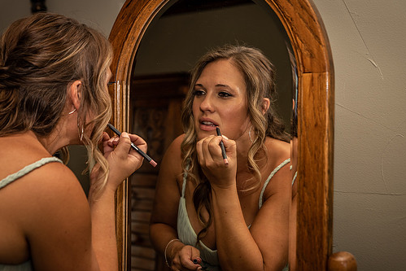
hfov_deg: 28.1
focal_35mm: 72
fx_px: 812
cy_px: 152
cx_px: 203
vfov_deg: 18.9
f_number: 4.5
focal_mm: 62
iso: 160
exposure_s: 1/200
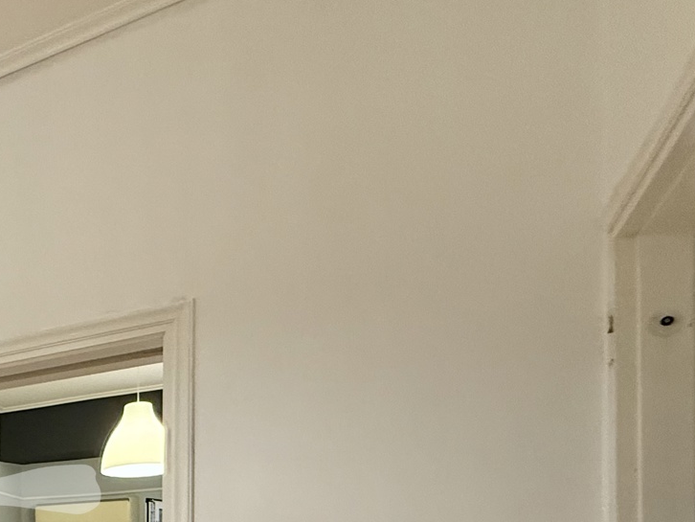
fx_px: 743
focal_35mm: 37
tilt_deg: +0.4
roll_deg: -0.6
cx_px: -106
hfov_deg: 39.0
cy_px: 591
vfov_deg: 33.2
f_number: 2.2
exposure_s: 1/50
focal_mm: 2.22
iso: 320
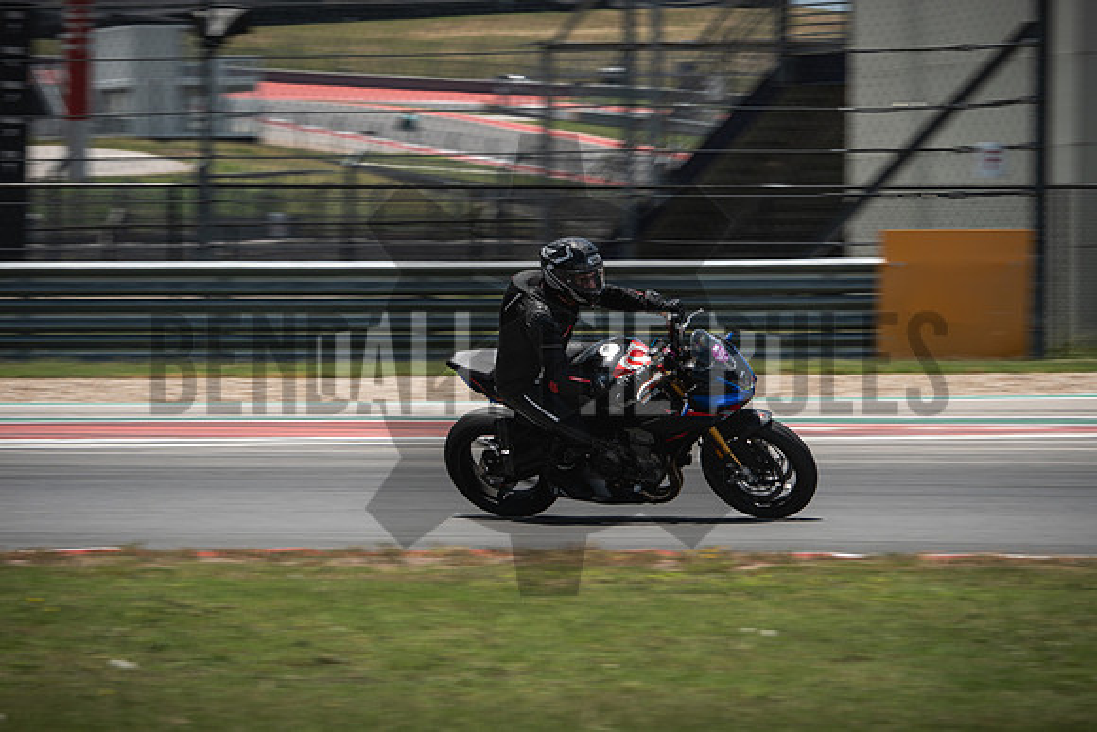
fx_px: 9143
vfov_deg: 4.6
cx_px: 548
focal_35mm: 300
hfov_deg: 6.9
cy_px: 366
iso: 160
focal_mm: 200
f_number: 9
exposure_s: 1/250
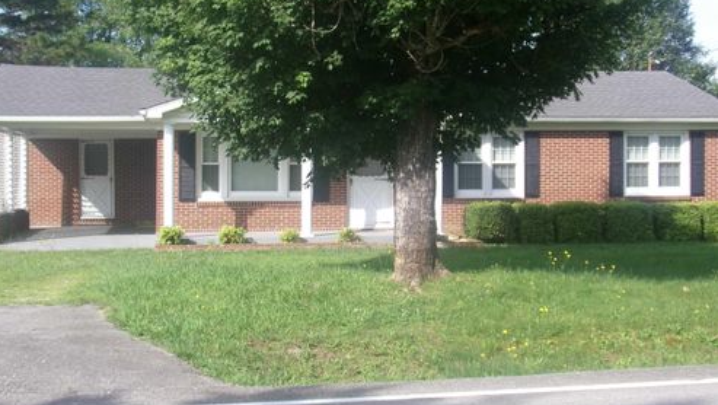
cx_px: 355
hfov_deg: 39.1
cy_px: 206
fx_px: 1010
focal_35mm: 53
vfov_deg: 22.7
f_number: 4.2
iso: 100
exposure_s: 1/280
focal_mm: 8.5
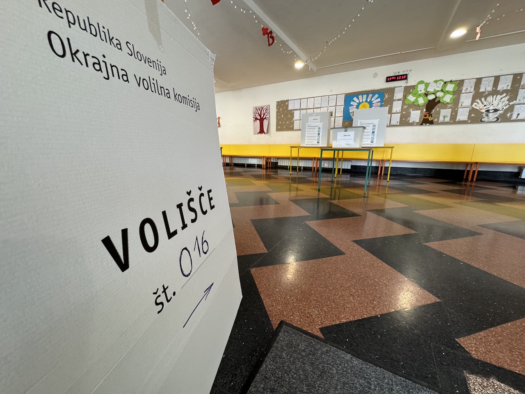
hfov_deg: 102.1
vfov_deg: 85.7
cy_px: 197
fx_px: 212
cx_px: 262
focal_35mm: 14
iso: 250
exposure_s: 1/100
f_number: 2.2
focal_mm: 2.22
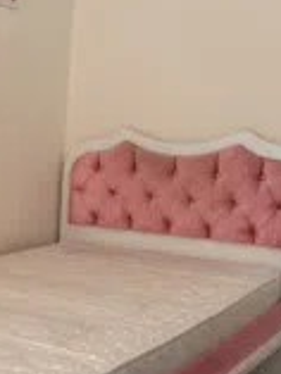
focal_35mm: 61
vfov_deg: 30.9
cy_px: 295
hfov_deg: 22.6
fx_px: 659
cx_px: -33
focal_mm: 6.76
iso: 500
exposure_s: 1/60
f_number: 1.78
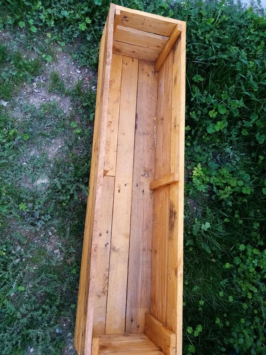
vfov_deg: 67.3
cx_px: 133
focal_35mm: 26
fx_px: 266
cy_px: 178
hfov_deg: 53.1
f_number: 1.8
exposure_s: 1/238
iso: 104
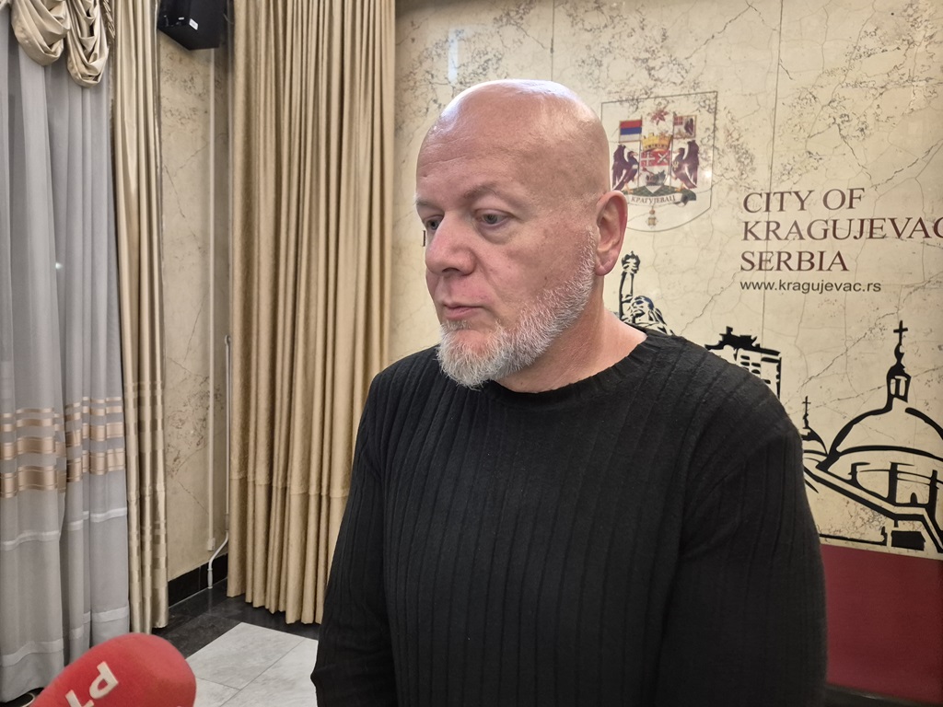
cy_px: 354
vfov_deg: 58.9
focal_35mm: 23
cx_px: 472
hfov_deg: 73.9
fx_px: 627
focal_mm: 5.4
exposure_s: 1/100
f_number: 1.8
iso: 1000
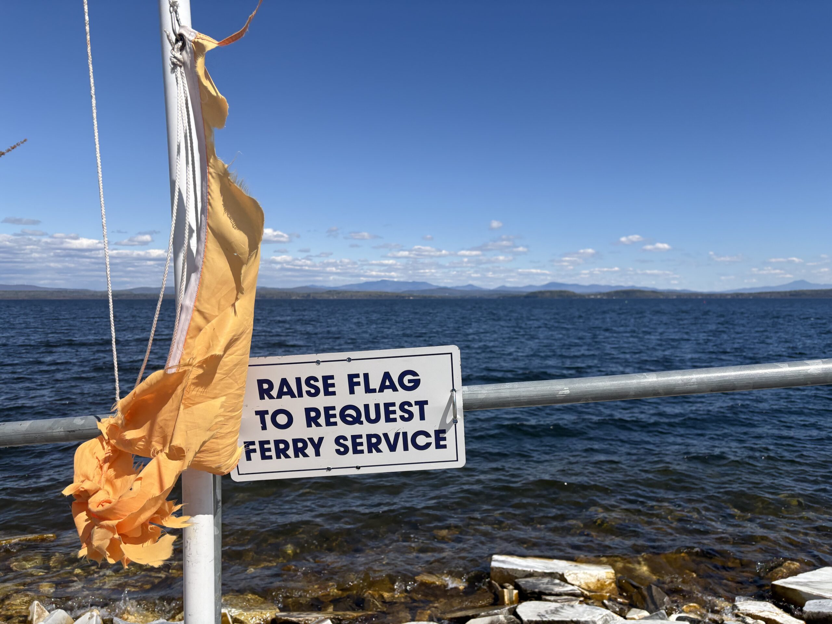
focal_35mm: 26
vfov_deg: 53.1
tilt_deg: -1.1
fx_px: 625
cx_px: 416
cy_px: 312
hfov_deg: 67.3
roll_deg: -0.1
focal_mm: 5.96
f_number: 1.6
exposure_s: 1/5814
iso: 50
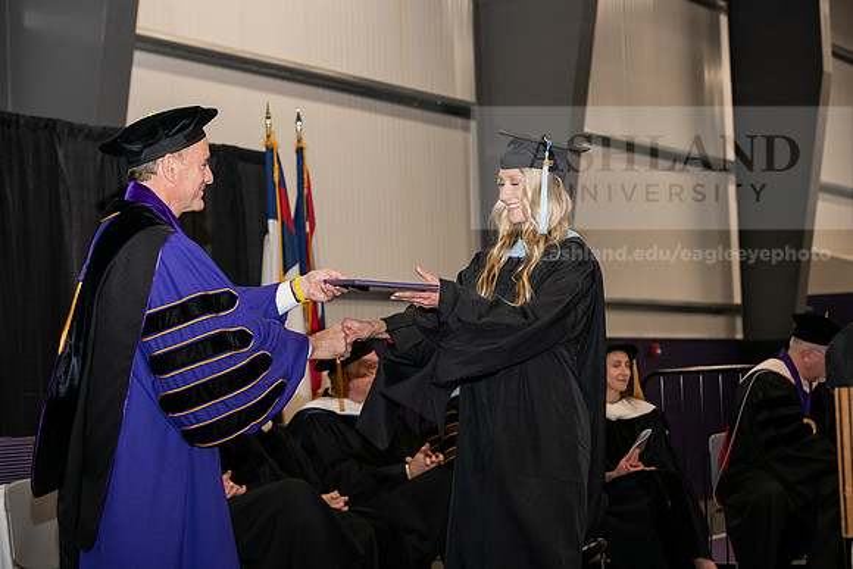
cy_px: 284
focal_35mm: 80
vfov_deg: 17.1
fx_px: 1896
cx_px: 426
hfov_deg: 25.4
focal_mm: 80
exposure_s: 1/200
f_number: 5.6
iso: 1600
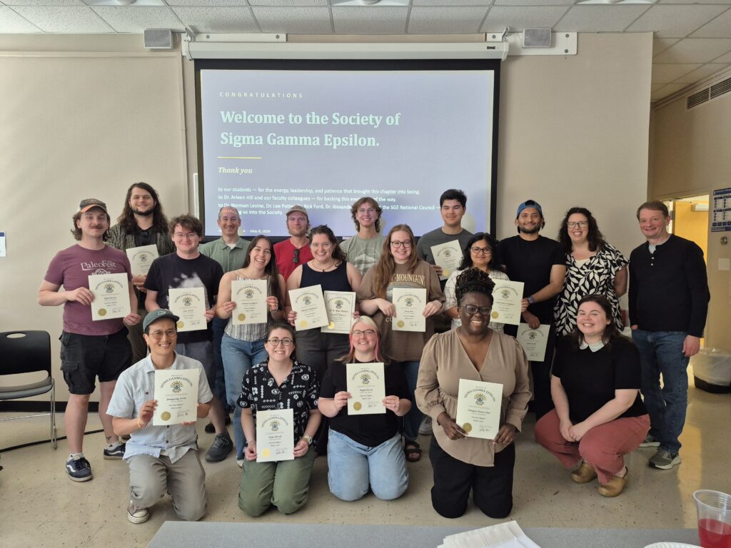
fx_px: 486
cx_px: 366
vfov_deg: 58.9
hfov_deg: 73.9
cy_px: 274
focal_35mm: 23
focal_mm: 5.4
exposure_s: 1/120
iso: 320
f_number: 1.8
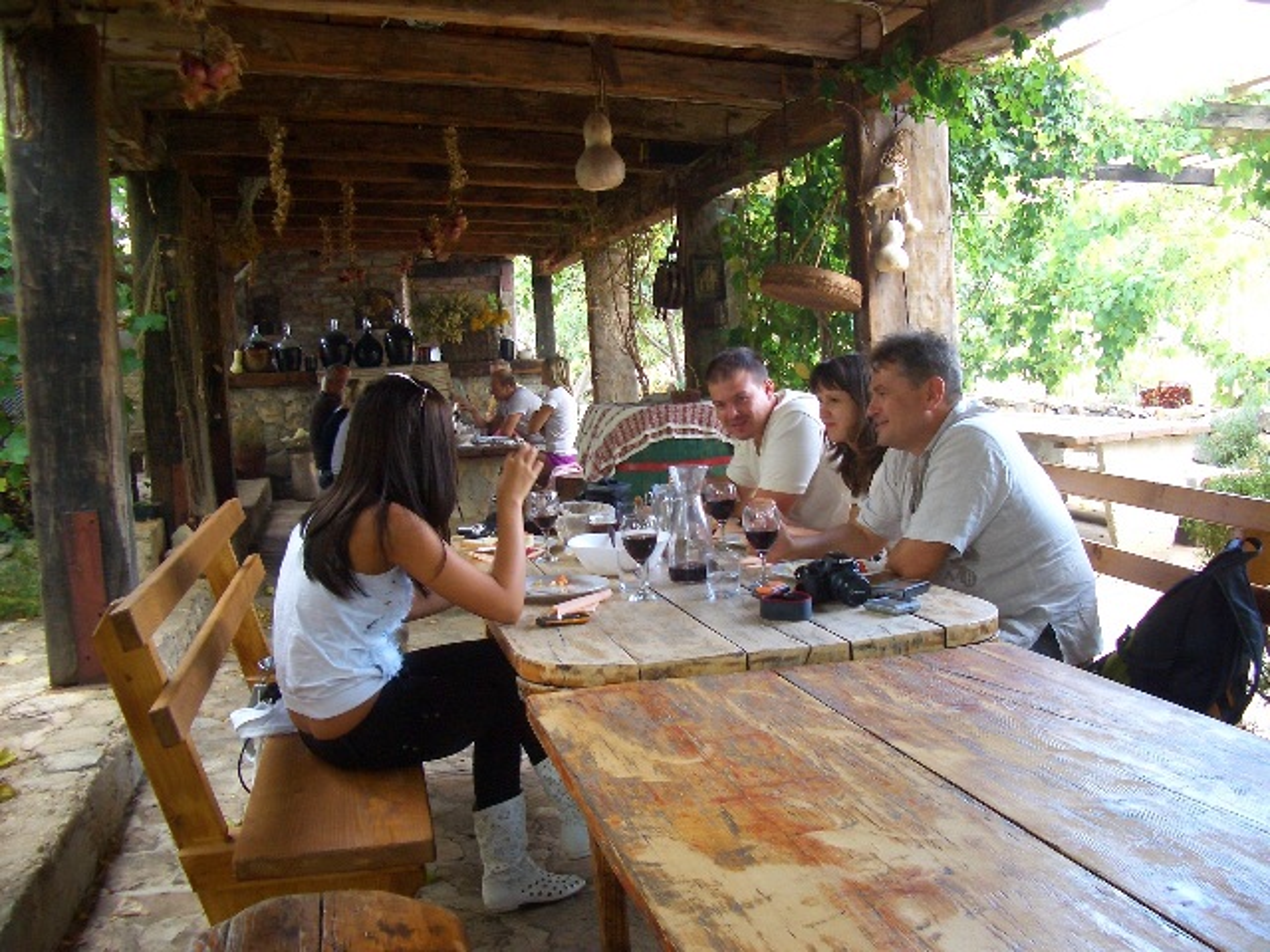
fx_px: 1284
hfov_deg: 52.6
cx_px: 635
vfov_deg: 40.7
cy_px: 476
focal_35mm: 35
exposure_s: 1/40
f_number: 2.6
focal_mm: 5.8
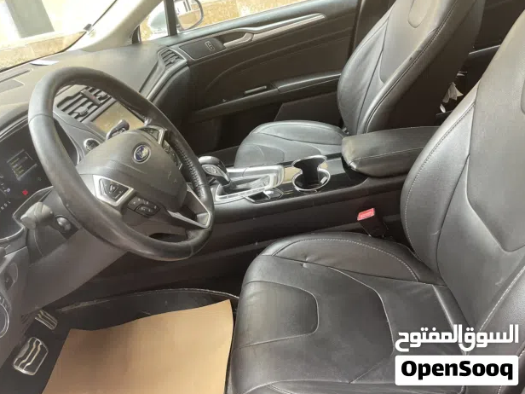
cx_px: 267
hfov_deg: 65.3
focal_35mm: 27
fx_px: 409
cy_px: 201
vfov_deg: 51.4
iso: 125
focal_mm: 4.2
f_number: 1.6
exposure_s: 1/101
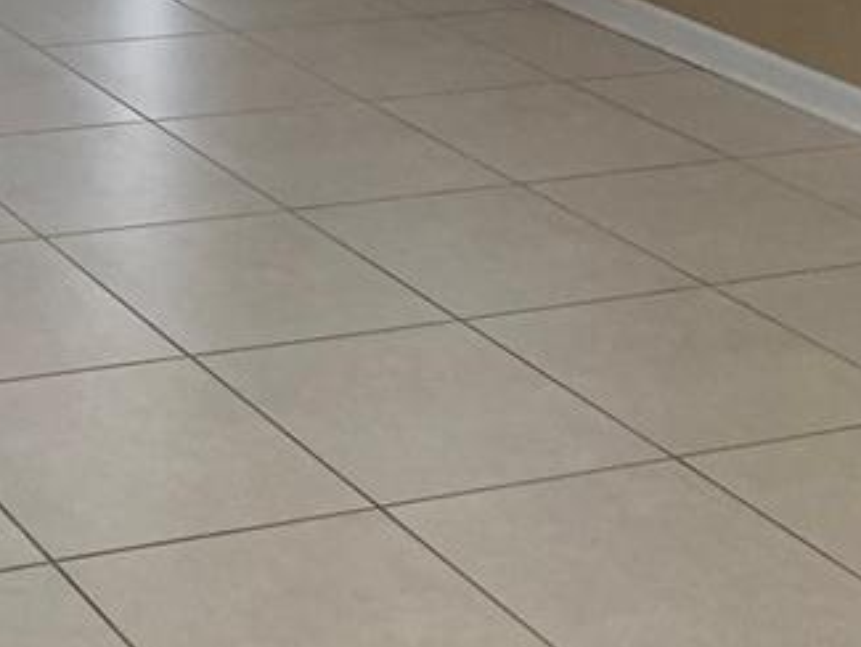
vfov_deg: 14.7
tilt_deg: -10.4
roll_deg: -1.0
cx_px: -252
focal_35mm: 96
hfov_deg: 19.0
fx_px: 2389
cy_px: -202
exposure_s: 1/105
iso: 125
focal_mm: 4.25
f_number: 1.8
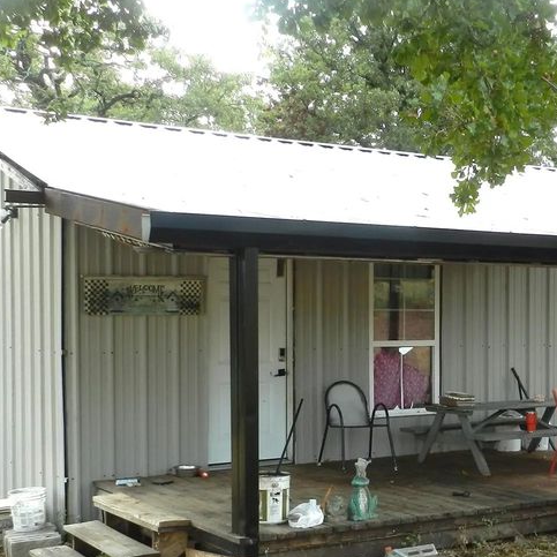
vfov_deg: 28.5
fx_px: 1092
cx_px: 436
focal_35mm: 60
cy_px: 357
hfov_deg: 28.1
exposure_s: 1/60
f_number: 3.7
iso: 160
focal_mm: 5.6
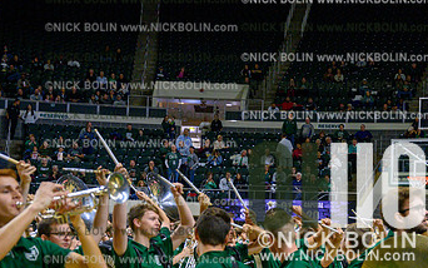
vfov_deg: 17.1
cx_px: 337
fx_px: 887
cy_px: 202
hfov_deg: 26.7
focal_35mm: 76
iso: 3200
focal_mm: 44
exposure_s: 1/800
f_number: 4.5
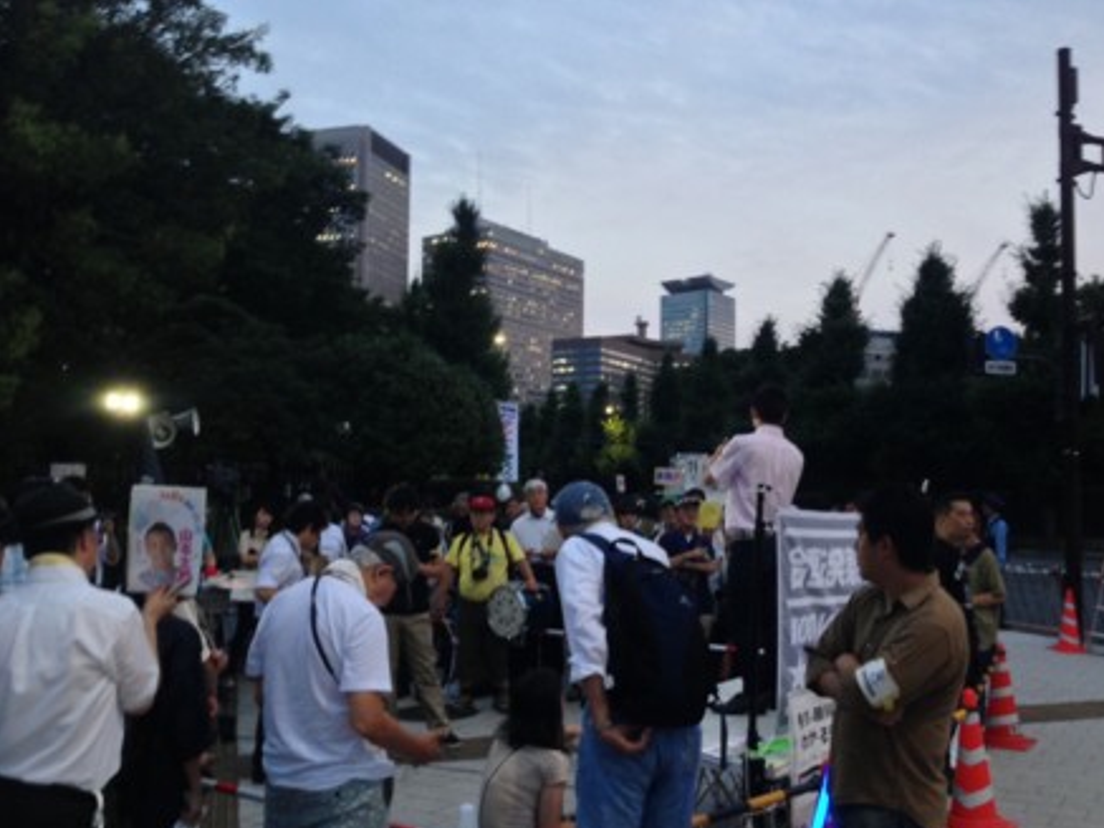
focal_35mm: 34
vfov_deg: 41.8
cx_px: 563
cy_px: 424
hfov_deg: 53.9
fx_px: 1085
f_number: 2.4
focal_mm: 4.13
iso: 100
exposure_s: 1/20
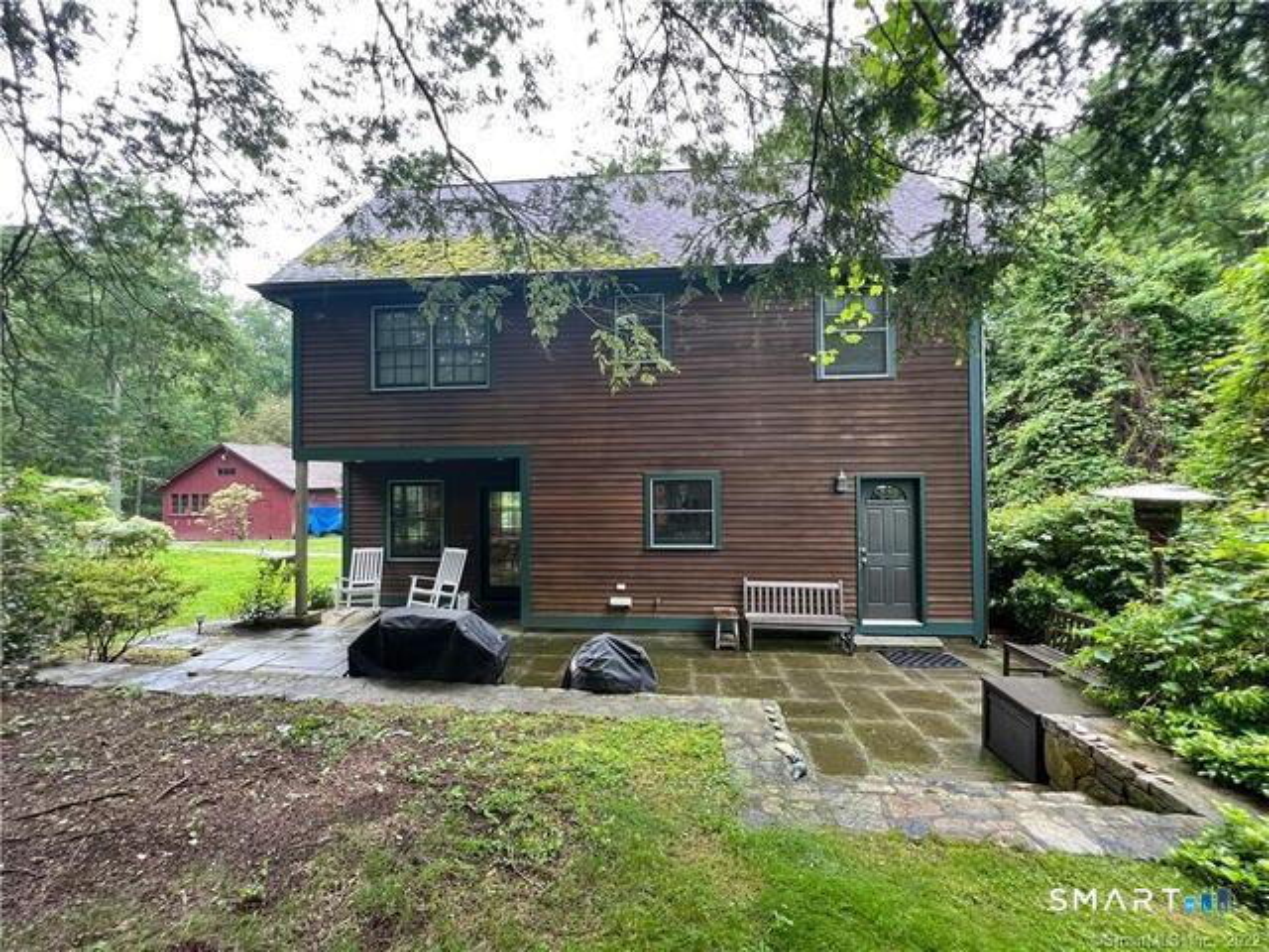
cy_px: 476
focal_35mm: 13
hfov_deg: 106.2
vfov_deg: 89.9
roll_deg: -0.9
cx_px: 634
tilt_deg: +0.1
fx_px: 477
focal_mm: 1.57
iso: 160
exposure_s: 1/99
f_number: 1.8
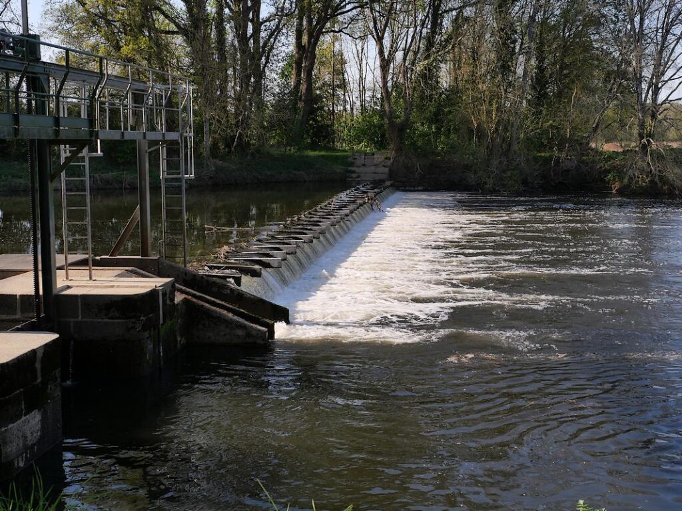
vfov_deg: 29.1
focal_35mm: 50
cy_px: 256
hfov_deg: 38.2
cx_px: 341
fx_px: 985
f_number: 4
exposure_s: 1/1000
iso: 200
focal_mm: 25
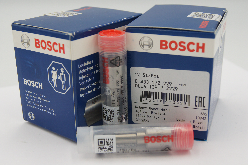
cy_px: 82
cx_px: 124
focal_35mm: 52
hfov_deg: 37.9
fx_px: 361
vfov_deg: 25.7
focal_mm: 35
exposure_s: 1/125
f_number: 5.6
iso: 200
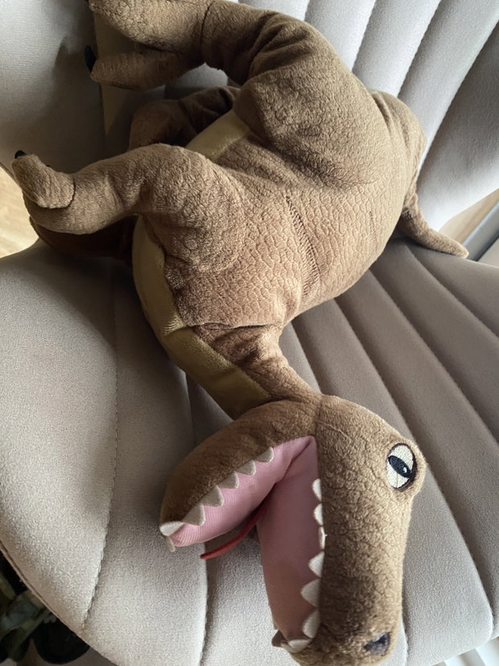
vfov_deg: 67.3
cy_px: 333
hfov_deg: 53.1
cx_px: 250
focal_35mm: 26
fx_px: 500
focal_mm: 4.25
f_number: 1.8
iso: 400
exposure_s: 1/25
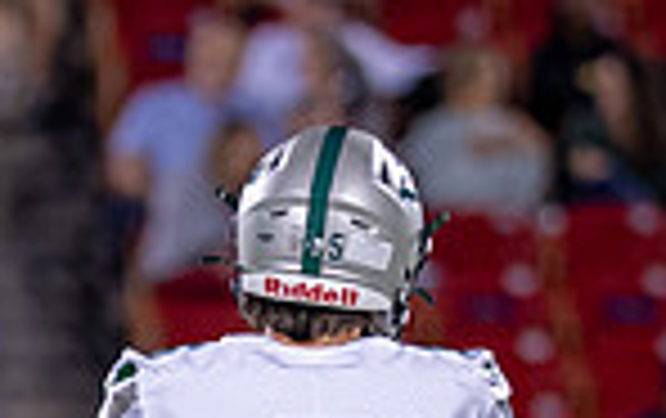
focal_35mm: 1153
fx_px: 20960
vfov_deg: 1.1
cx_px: 73
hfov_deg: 1.8
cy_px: 664
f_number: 1.8
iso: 800
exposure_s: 1/1000
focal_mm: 135
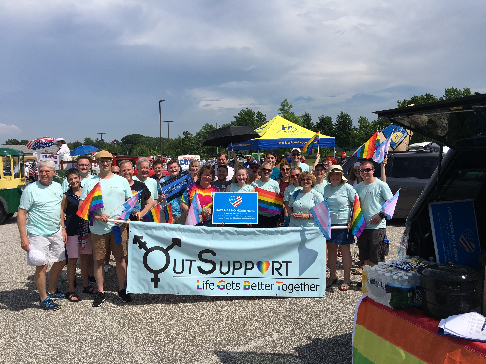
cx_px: 243
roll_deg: -0.4
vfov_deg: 48.2
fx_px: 407
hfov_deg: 61.7
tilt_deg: -3.8
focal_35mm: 29
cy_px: 182
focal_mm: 4.15
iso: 25
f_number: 2.2
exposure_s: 1/3077
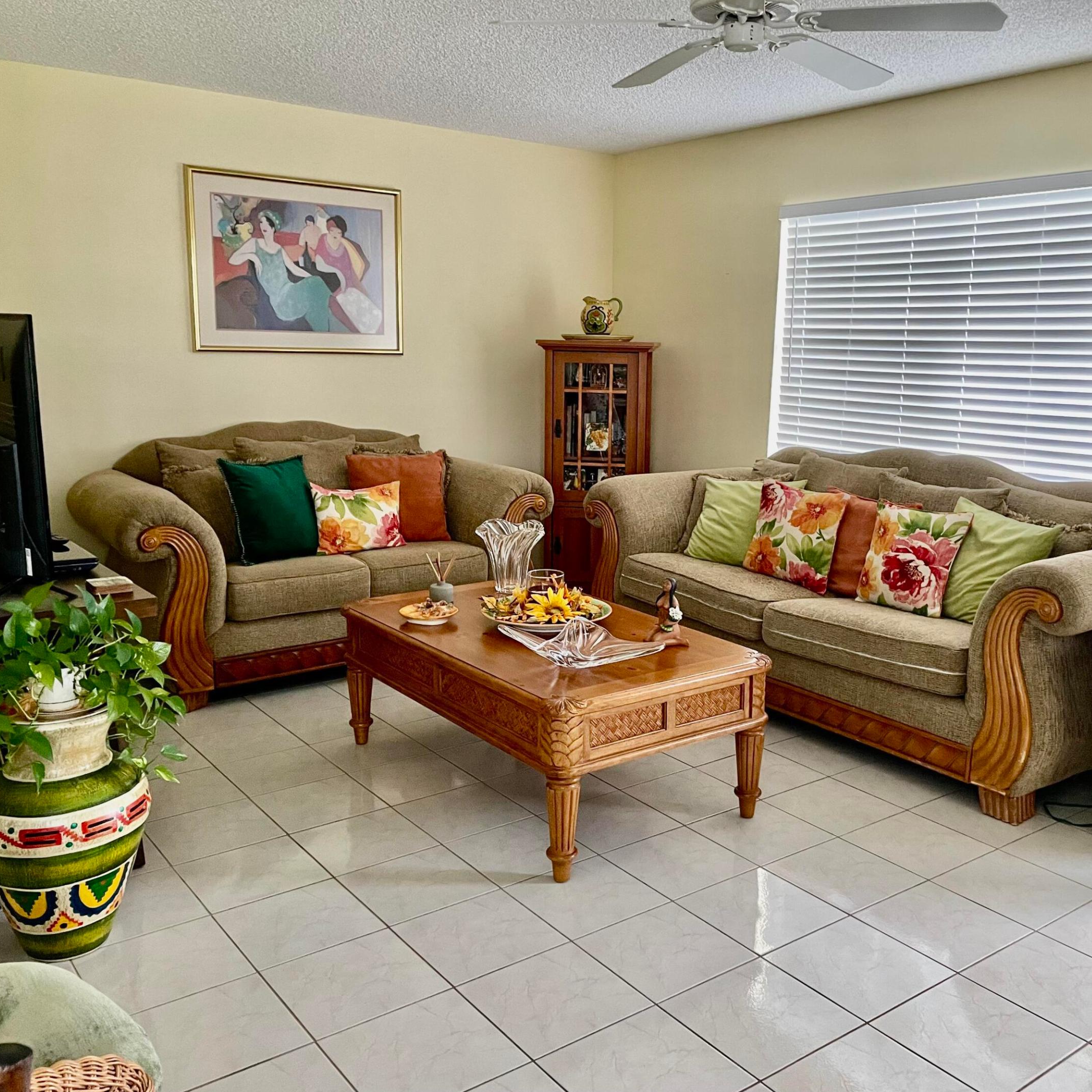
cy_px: 541
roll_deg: -1.2
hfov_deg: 52.3
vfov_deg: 52.5
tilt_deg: -9.6
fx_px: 1106
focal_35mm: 31
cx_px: 641
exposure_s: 1/60
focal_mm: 4.2
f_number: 1.6
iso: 200
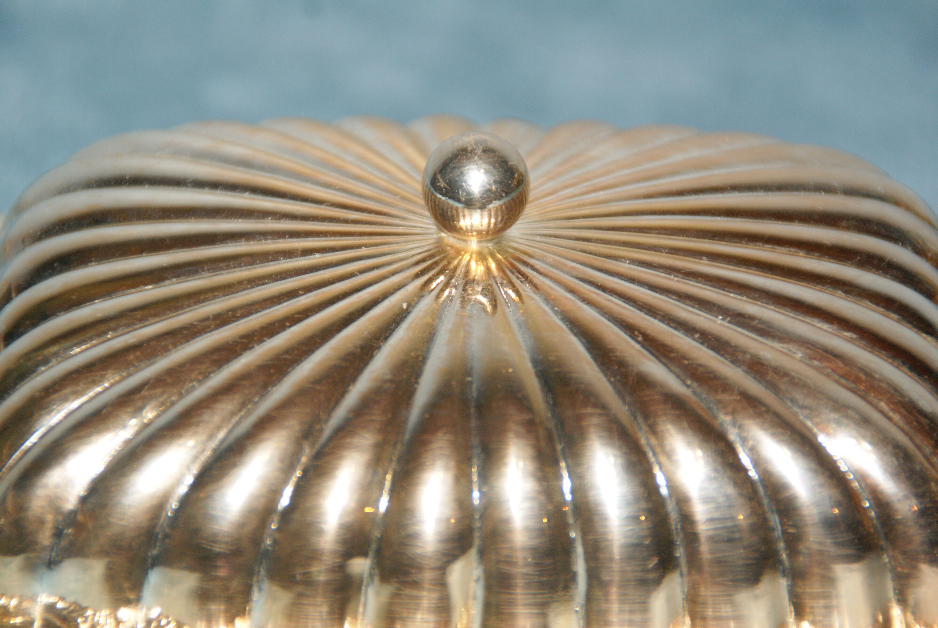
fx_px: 7826
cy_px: 314
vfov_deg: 4.6
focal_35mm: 300
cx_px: 469
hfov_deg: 6.9
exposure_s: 1/125
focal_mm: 200
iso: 400
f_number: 6.3
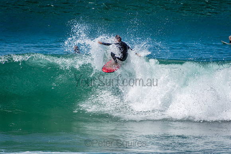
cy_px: 77
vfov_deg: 2.3
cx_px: 116
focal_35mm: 600
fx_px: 3851
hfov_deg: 3.4
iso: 280
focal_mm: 400
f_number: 5.6
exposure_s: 1/2000
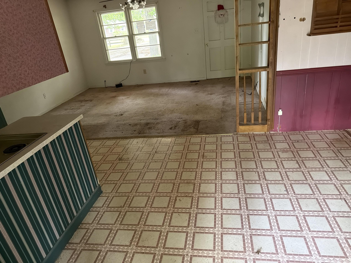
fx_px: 243
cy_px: 132
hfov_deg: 71.6
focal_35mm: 24
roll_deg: +5.7
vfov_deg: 56.8
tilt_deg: -21.8
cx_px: 176
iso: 800
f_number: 1.78
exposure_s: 1/46
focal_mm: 6.76
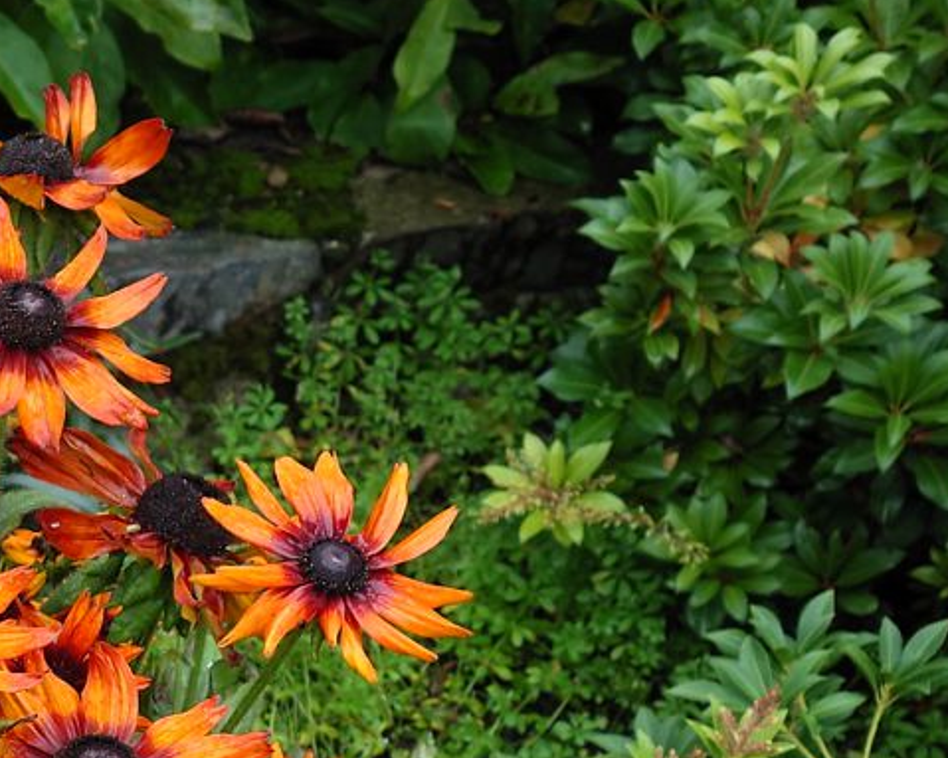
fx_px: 1964
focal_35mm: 70
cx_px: -212
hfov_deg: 24.4
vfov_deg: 21.0
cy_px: 798
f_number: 4.5
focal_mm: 10.4
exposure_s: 1/100
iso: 125
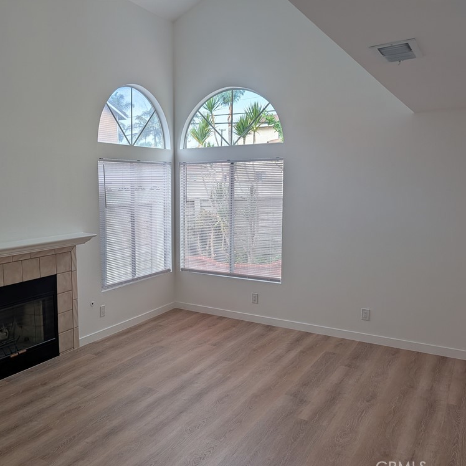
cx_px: 156
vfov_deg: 55.6
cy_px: 237
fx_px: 442
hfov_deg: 54.5
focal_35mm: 29
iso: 20
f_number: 1.68
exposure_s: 1/415
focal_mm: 6.9
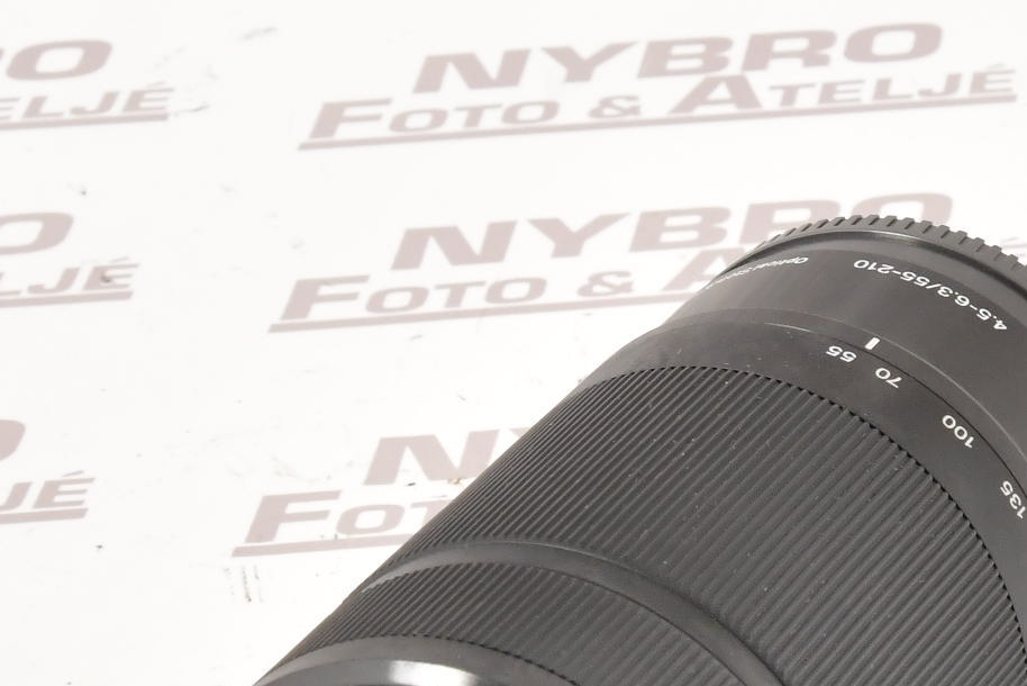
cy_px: 712
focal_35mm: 105
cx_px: 710
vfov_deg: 12.9
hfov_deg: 19.4
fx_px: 2996
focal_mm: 50
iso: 1600
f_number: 13
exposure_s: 1/125
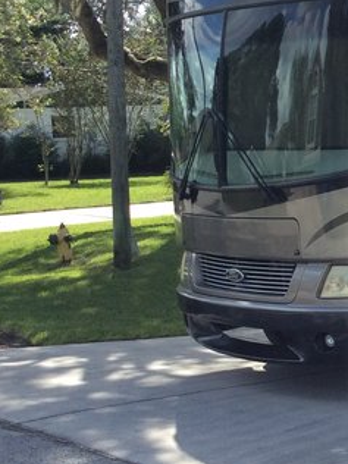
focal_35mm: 81
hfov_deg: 16.2
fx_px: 1086
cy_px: 195
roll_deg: +3.0
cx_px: 562
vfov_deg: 24.1
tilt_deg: -5.7
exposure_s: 1/743
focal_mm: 3.3
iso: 32
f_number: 2.4
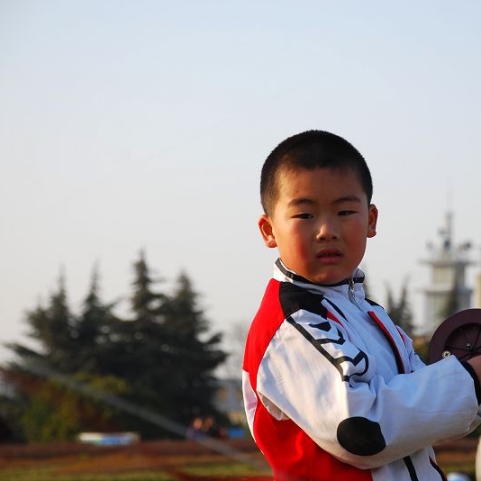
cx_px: 334
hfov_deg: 10.7
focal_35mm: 163
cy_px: 241
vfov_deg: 10.7
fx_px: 2557
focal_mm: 85
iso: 100
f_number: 5.6
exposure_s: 1/160
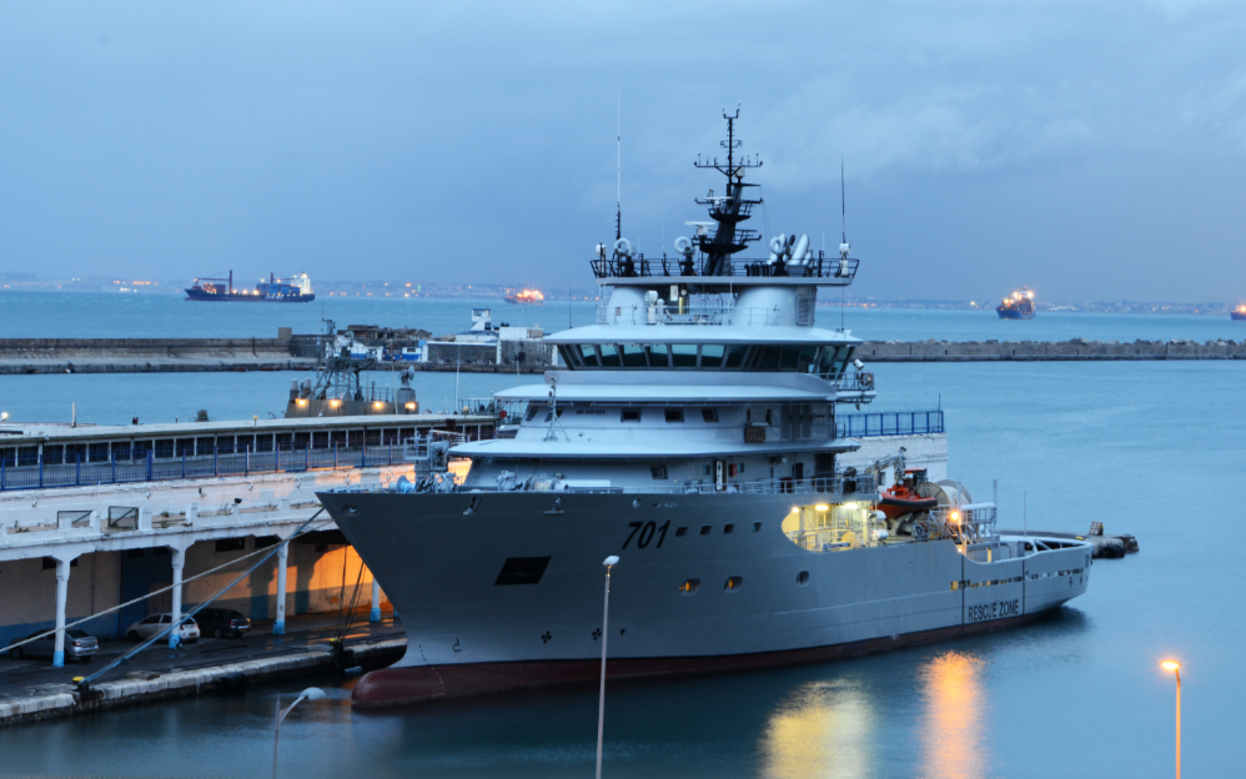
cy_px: 404
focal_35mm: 94
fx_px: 3192
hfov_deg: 22.1
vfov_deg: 13.9
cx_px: 623
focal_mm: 92
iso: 250
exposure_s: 1.6
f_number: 8
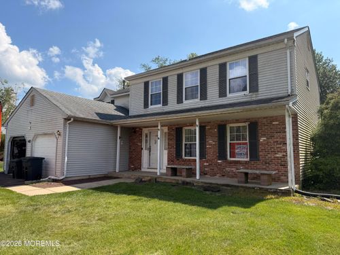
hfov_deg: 71.6
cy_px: 128
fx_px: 236
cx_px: 170
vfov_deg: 56.8
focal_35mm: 24
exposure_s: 1/4673
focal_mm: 6.76
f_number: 1.78
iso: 80
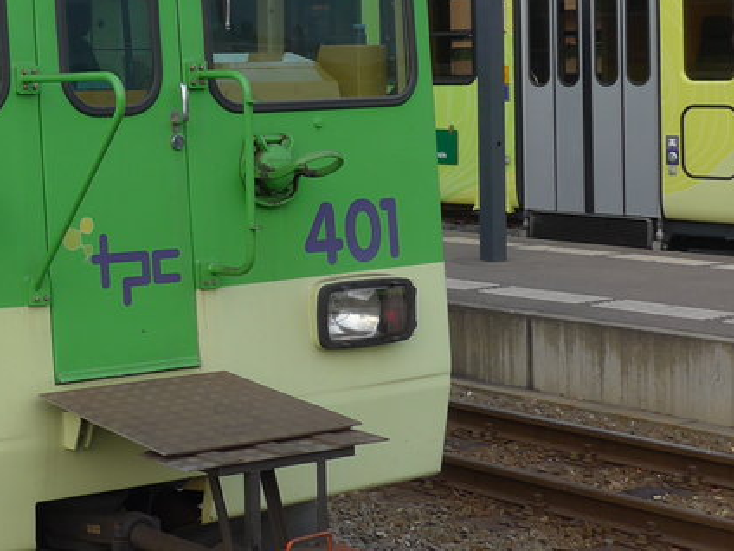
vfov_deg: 17.8
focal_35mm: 82
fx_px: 1739
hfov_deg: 22.3
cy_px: 97
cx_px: -107
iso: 80
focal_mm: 6
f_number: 2.8
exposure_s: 1/200
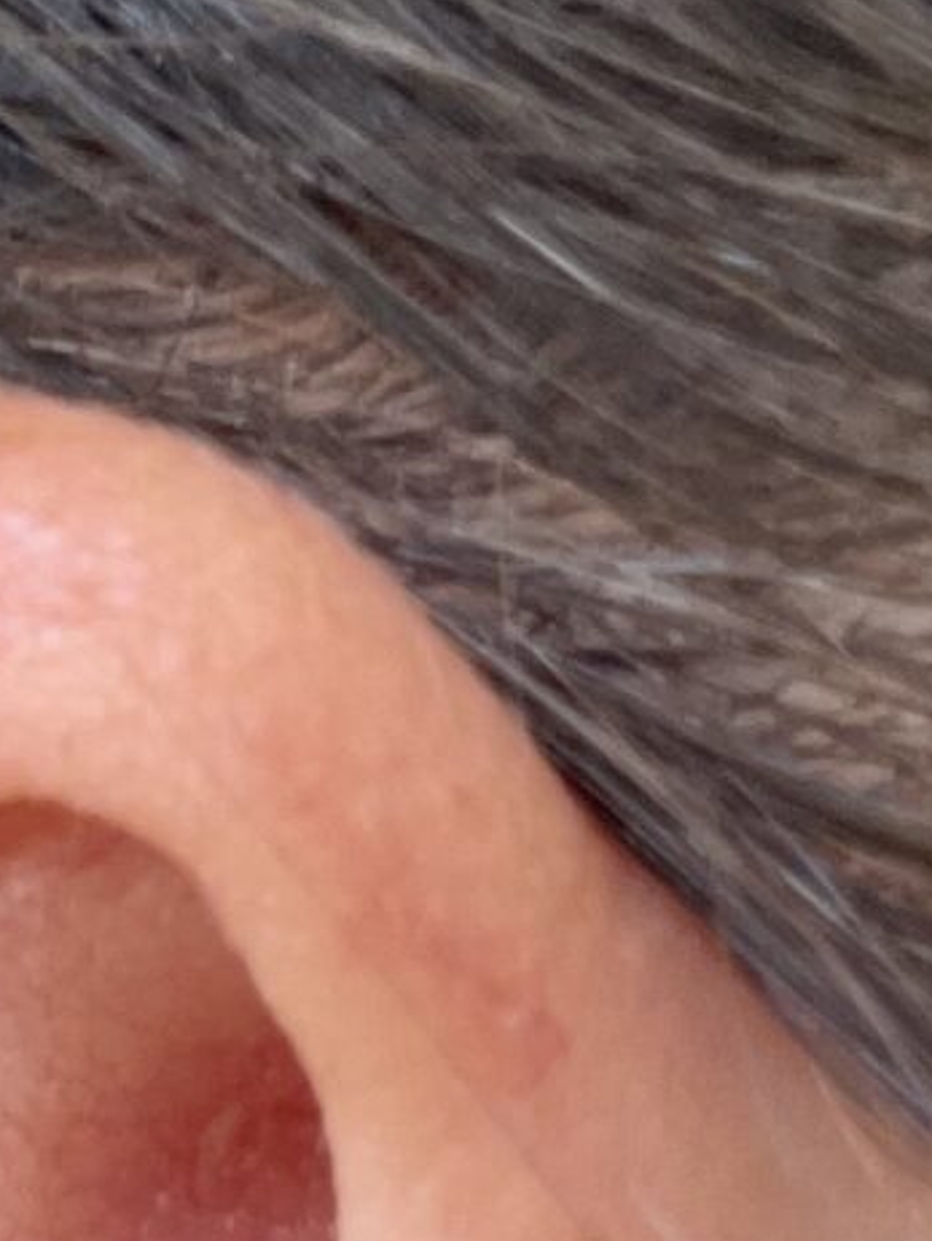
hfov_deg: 10.0
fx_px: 5165
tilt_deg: -2.5
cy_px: 3035
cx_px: -411
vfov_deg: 11.3
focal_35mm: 144
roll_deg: -7.9
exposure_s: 1/120
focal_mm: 4.2
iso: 50
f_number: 1.6
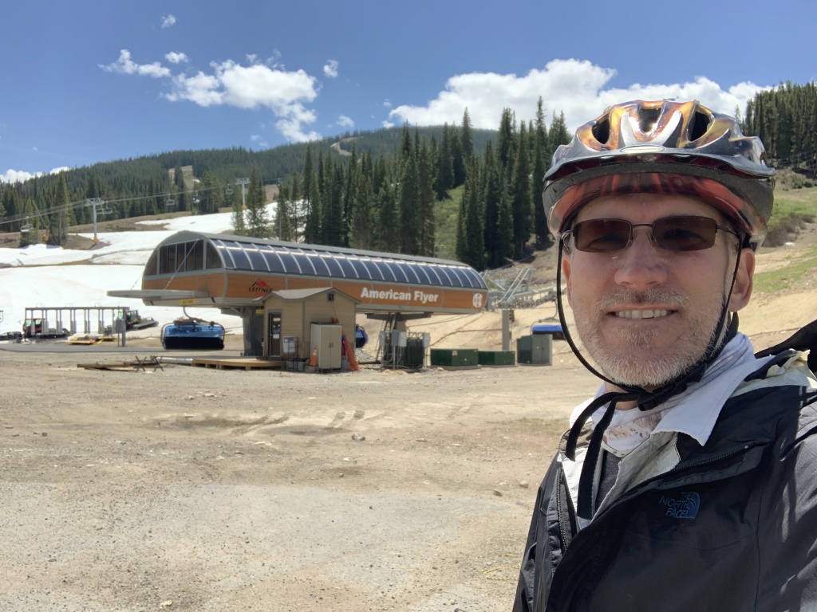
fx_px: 755
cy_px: 306
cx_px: 408
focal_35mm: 32
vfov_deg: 44.2
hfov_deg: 56.8
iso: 16
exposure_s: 1/604
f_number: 2.2
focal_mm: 2.87
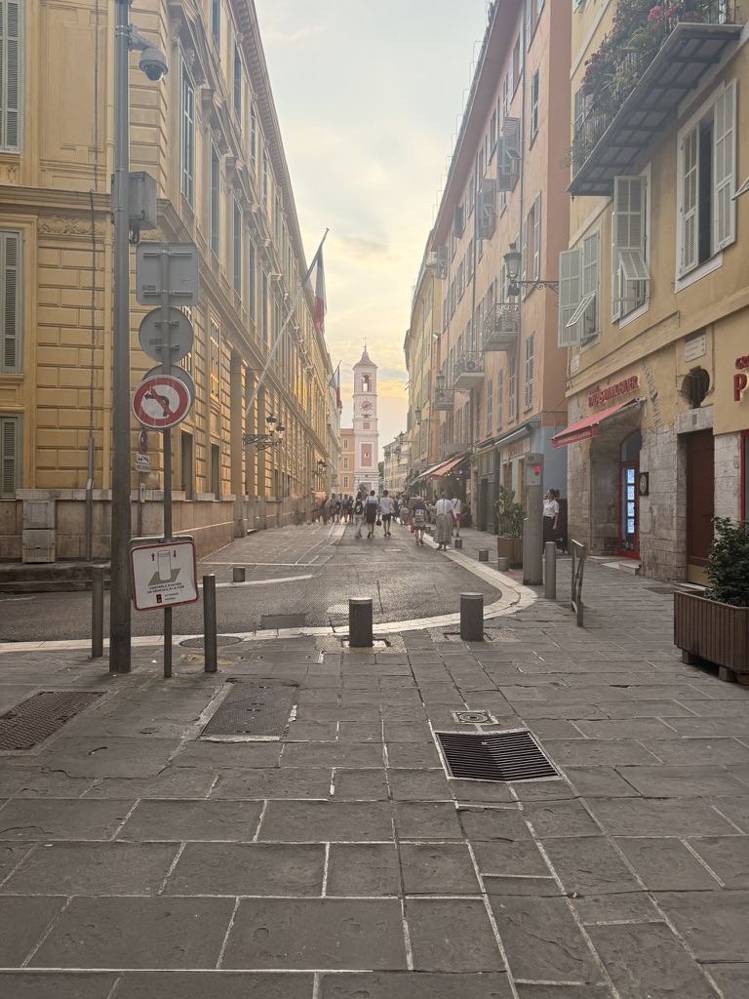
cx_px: 374
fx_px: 692
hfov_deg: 56.8
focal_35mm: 24
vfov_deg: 71.6
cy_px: 500
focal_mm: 6.76
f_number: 1.78
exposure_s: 1/728
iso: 100
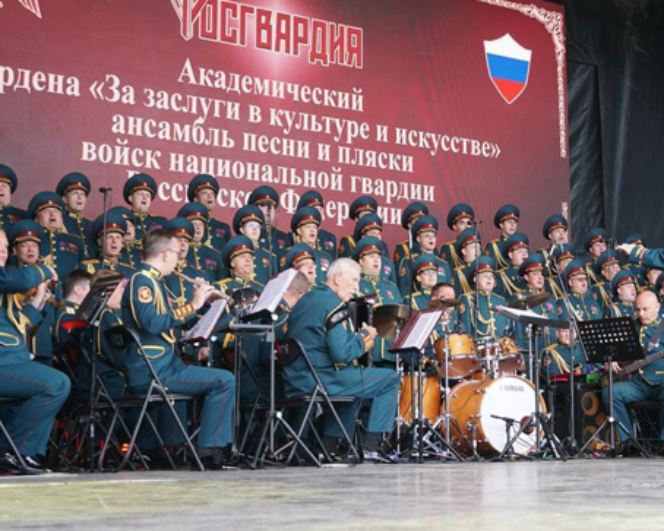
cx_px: 471
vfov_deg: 24.3
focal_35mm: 63
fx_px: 1233
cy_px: 246
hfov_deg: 29.8
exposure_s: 1/60
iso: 160
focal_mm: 27
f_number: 4.5
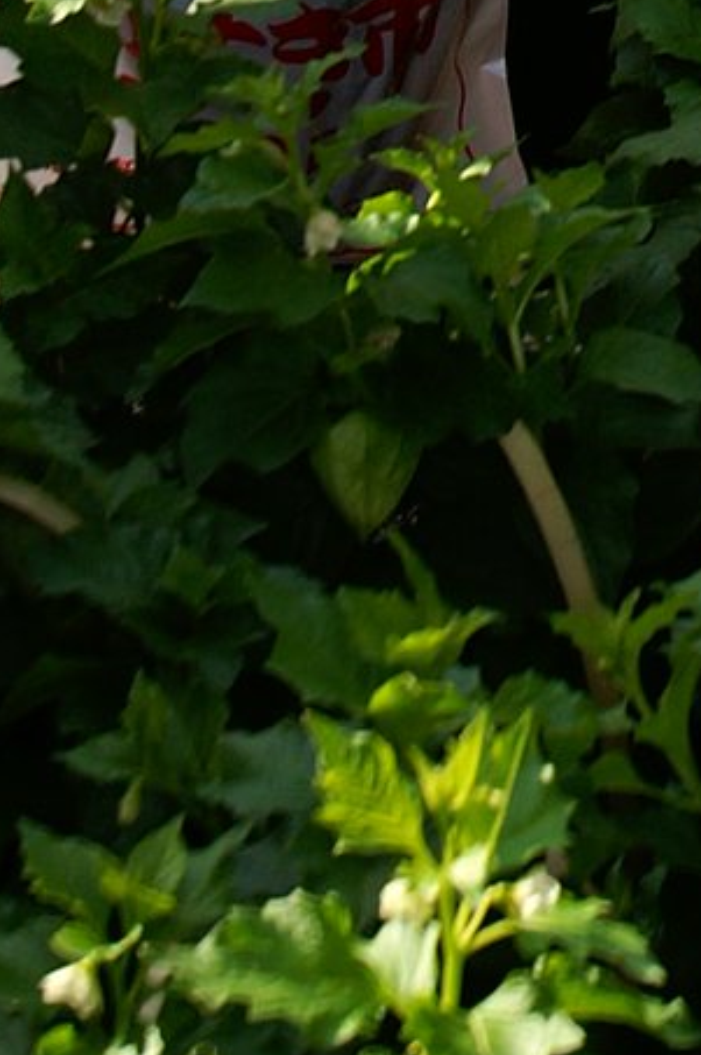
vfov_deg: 9.9
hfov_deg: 6.9
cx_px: 1465
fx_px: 5562
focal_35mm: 190
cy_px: -1230
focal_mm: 28
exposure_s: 1/200
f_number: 7.1
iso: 200
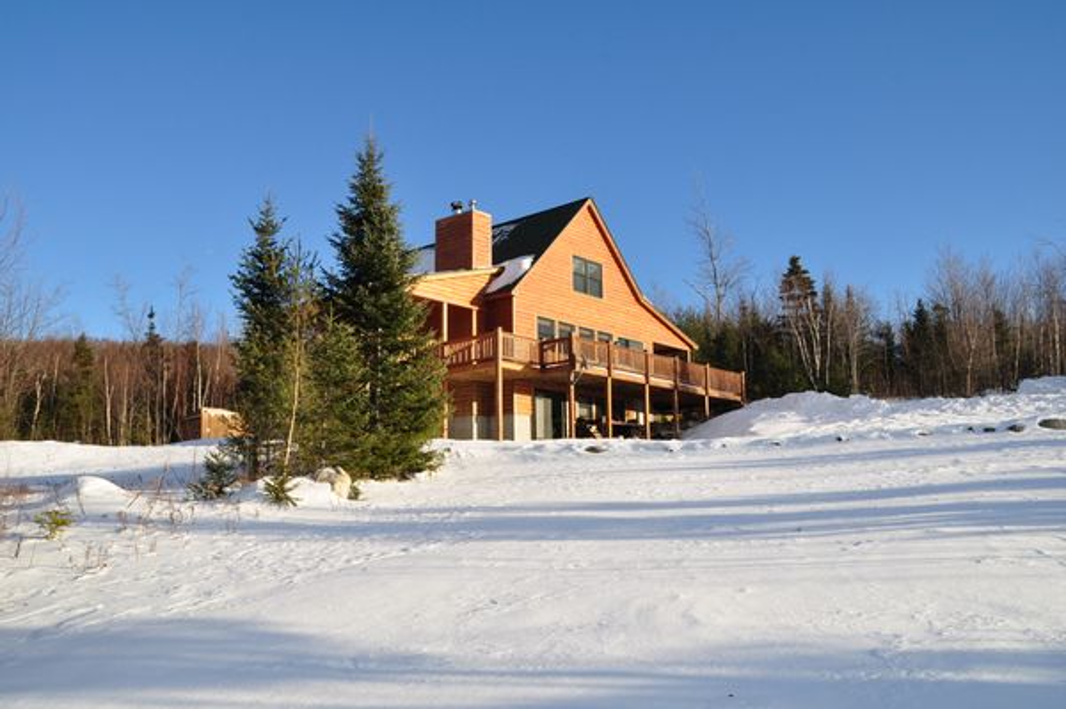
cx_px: 533
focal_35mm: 33
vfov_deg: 39.9
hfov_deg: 57.3
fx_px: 976
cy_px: 354
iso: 400
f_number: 10
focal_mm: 22
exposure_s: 1/320
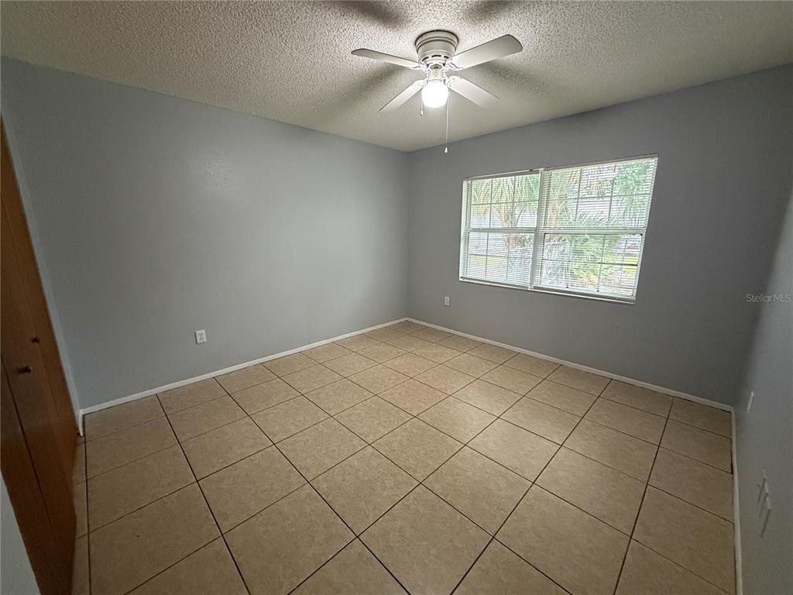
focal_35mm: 14
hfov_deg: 102.1
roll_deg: +1.1
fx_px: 321
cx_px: 396
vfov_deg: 85.7
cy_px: 298
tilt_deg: -12.9
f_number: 2.2
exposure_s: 1/60
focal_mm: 2.22
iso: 800
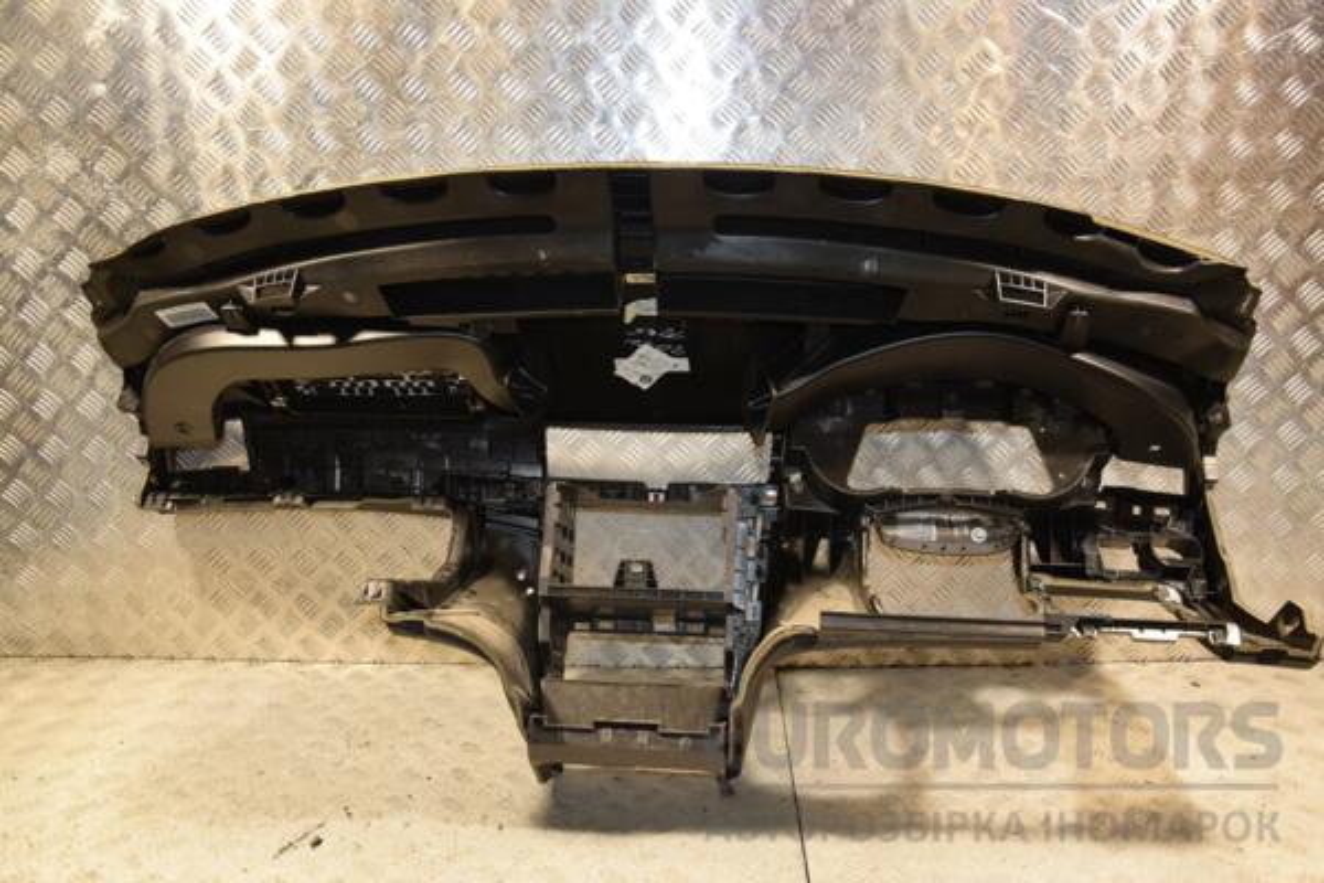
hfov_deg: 59.5
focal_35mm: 32
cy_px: 442
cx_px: 662
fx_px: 1158
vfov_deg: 41.7
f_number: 5
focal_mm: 21
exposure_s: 1/160
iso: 800
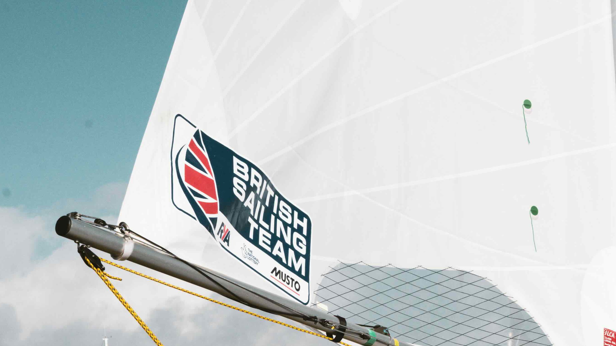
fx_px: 1895
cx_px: 622
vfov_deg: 10.4
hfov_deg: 18.0
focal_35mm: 116
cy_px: 231
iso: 800
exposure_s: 1/1600
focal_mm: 50
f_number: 13
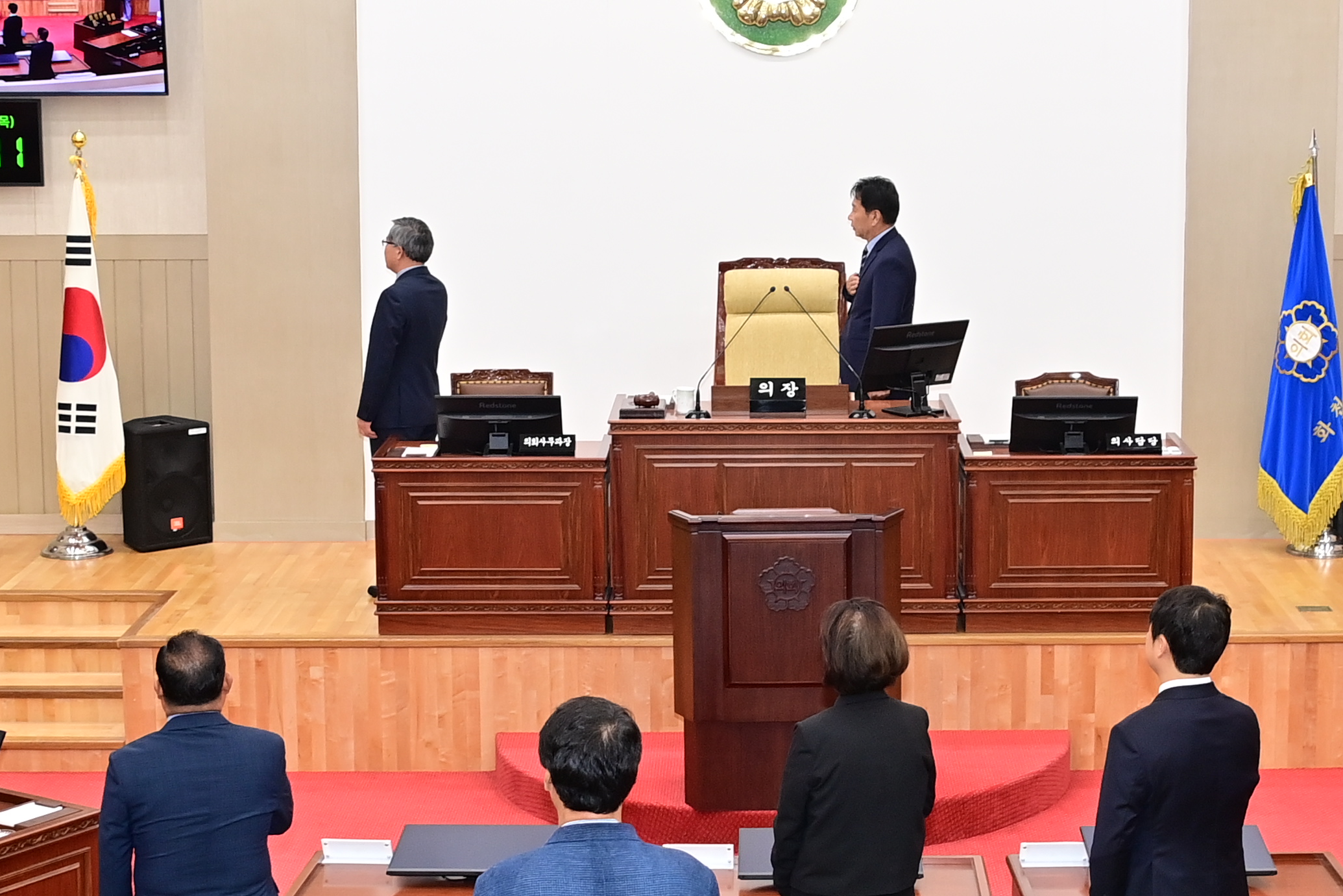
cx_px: 821
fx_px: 2760
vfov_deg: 18.4
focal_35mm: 74
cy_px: 348
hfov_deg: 27.3
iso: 800
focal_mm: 28
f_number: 5.6
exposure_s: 1/100
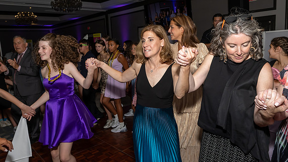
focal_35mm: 27
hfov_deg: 70.9
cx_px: 142
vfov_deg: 43.5
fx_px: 202
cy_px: 71
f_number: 8
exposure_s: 1/250
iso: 1000
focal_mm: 17
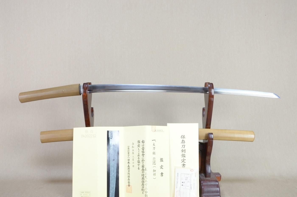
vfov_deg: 43.5
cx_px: 148
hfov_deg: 62.0
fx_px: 247
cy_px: 98
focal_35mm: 30
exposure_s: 1/1.6
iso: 400
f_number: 11
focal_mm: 20
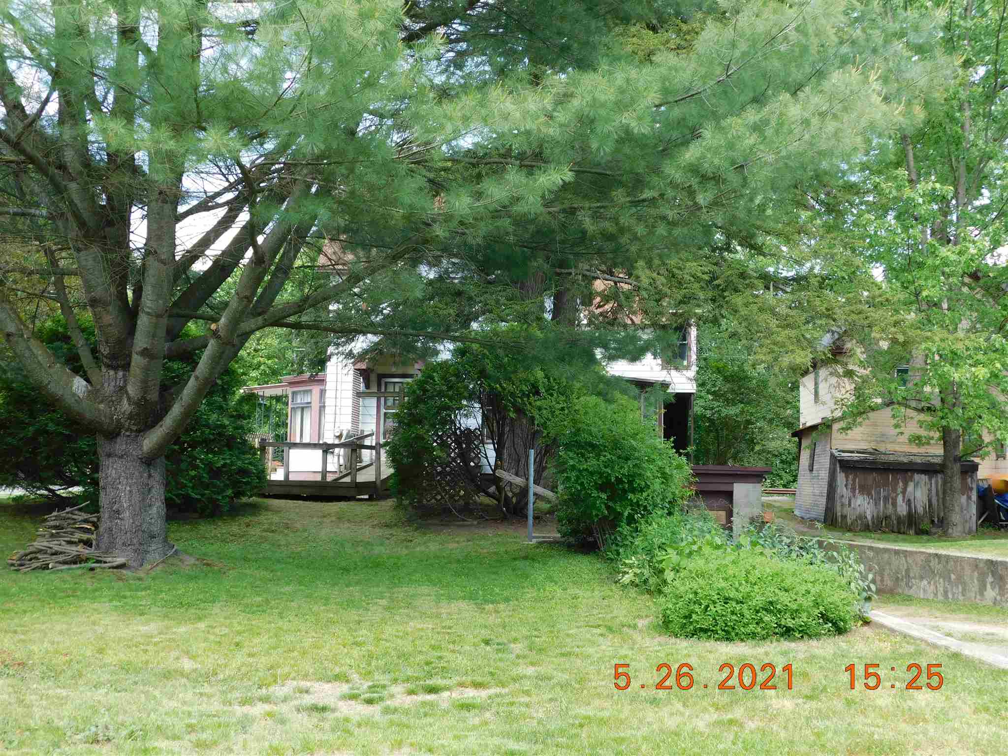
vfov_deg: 36.0
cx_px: 504
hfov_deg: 46.8
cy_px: 378
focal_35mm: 40
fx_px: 1165
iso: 125
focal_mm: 7.1
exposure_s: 1/125
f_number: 3.6
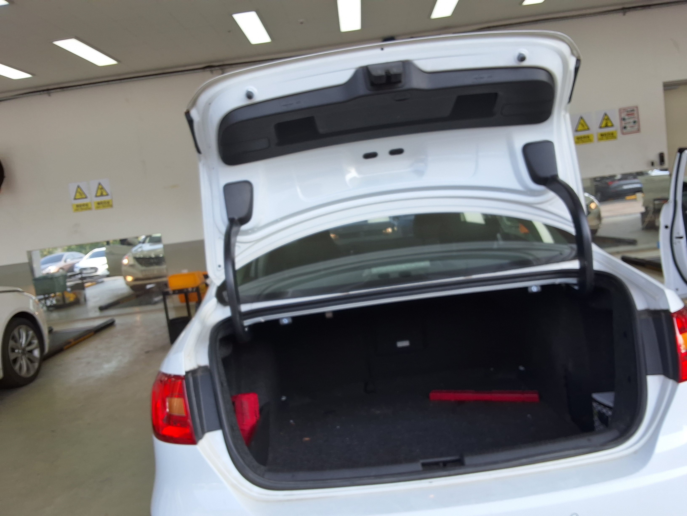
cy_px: 258
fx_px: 556
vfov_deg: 49.7
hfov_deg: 63.4
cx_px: 344
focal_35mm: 28
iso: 32
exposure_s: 1/335
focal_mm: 2.91
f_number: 1.9
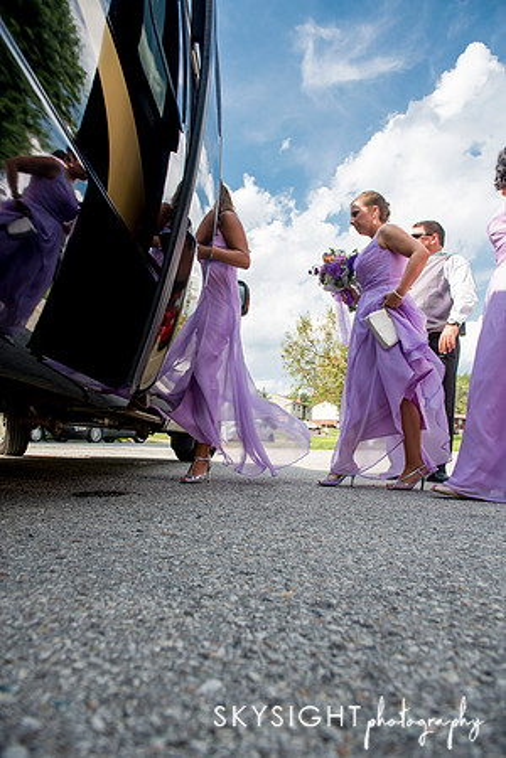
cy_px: 379
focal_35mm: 24
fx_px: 506
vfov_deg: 73.7
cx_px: 253
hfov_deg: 53.1
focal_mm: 24
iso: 200
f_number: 5
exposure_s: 1/800
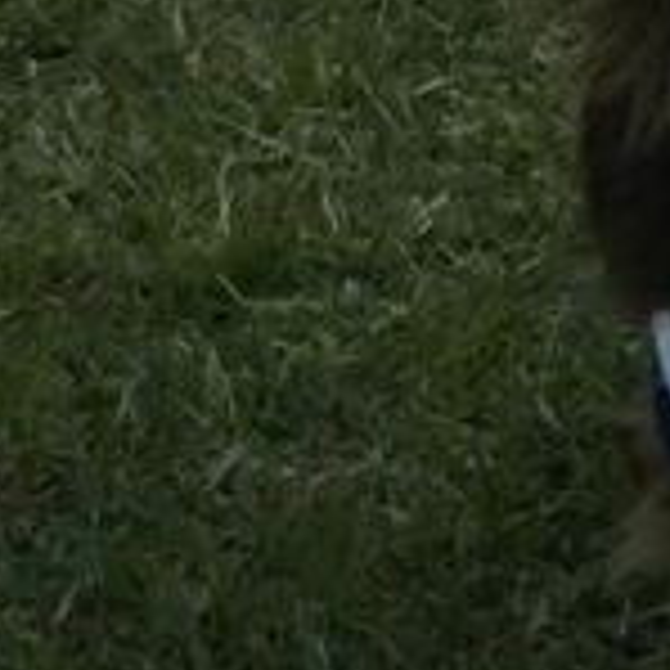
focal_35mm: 214
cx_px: 1151
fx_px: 4686
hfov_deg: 7.9
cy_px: -868
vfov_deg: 7.7
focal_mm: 4
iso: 25
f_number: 2.2
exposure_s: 1/383
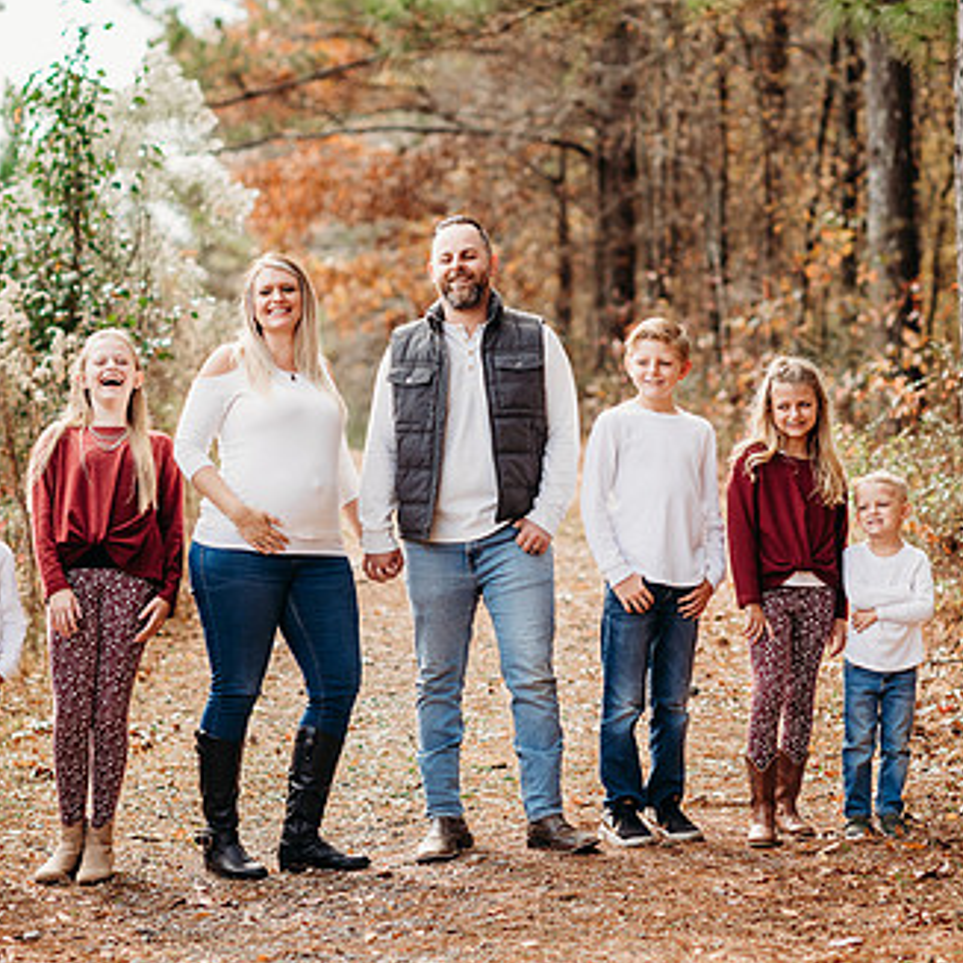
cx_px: 486
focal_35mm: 128
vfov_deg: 13.6
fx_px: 4029
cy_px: 443
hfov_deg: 13.6
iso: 100
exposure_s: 1/640
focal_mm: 85
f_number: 2.2
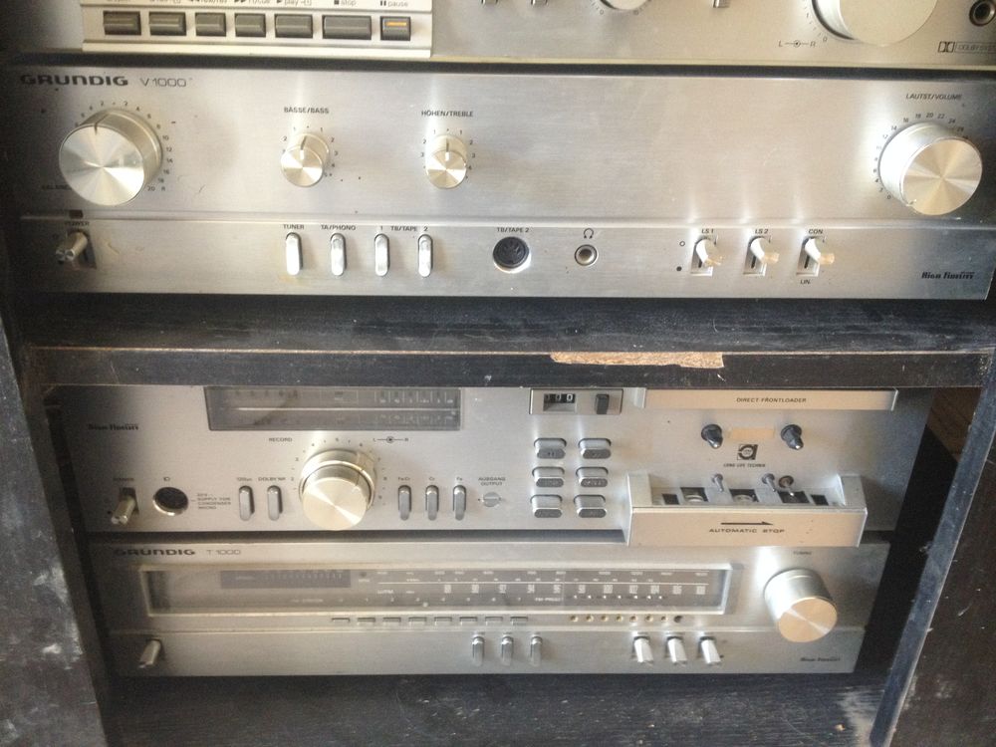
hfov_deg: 52.6
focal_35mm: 35
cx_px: 498
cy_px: 374
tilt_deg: -31.1
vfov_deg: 40.7
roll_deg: -1.8
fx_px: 1007
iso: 200
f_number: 2.4
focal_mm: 4.28
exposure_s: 1/20
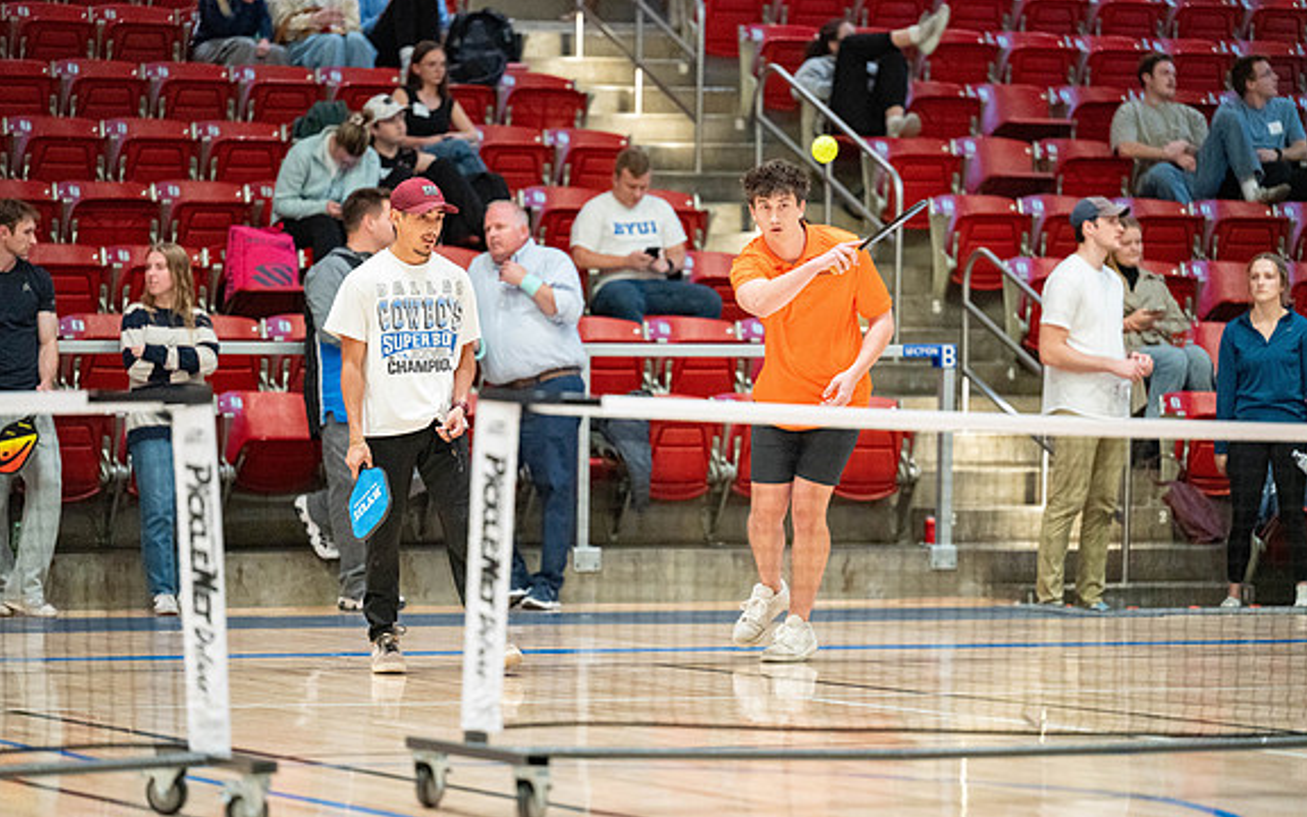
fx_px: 5664
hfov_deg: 13.2
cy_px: 403
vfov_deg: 8.2
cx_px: 654
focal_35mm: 159
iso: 5000
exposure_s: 1/500
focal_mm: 155
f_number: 2.8
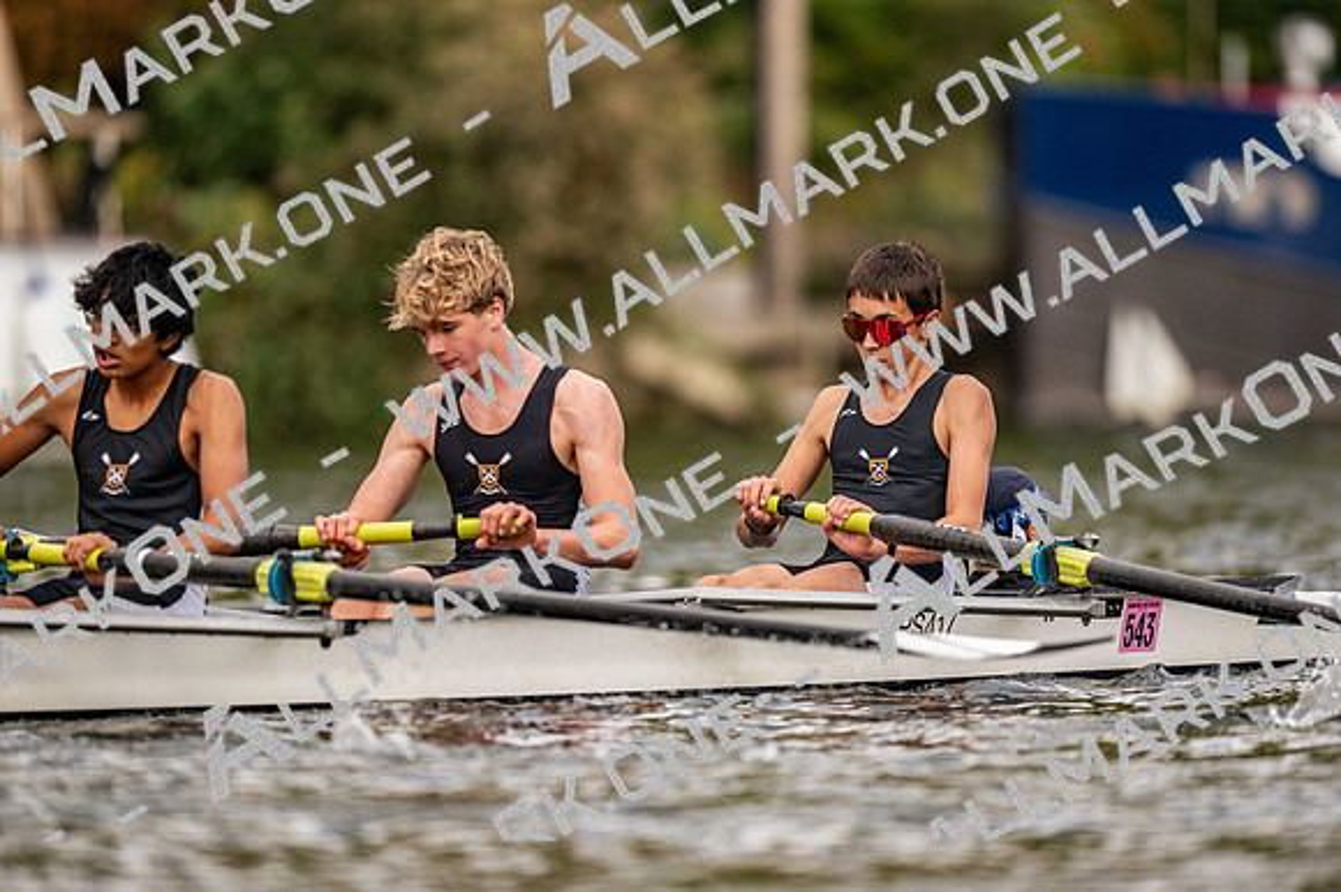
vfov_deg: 2.3
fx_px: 22342
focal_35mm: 600
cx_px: 670
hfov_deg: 3.4
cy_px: 446
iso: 800
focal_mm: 600
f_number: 4
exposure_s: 1/2500
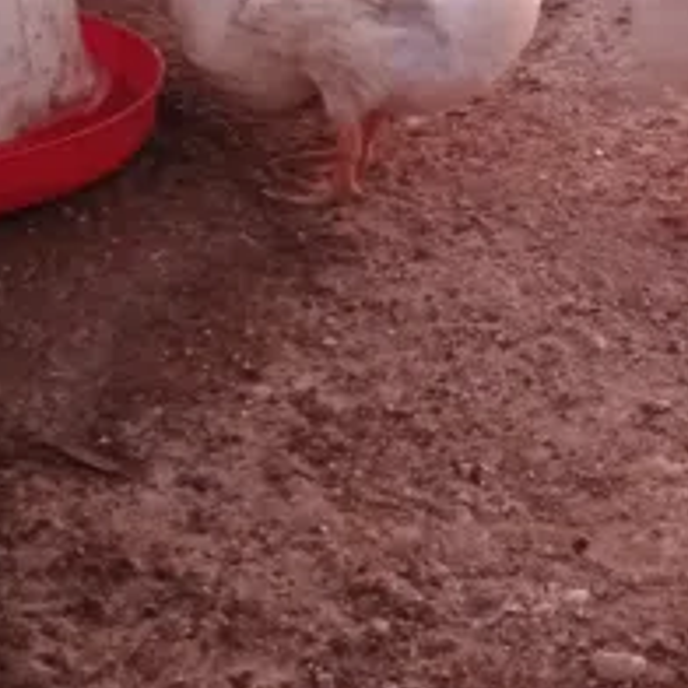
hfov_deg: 24.4
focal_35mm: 70
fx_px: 1574
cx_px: 498
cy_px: 119
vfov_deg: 24.2
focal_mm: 6.06
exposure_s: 1/25
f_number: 1.69
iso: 3200
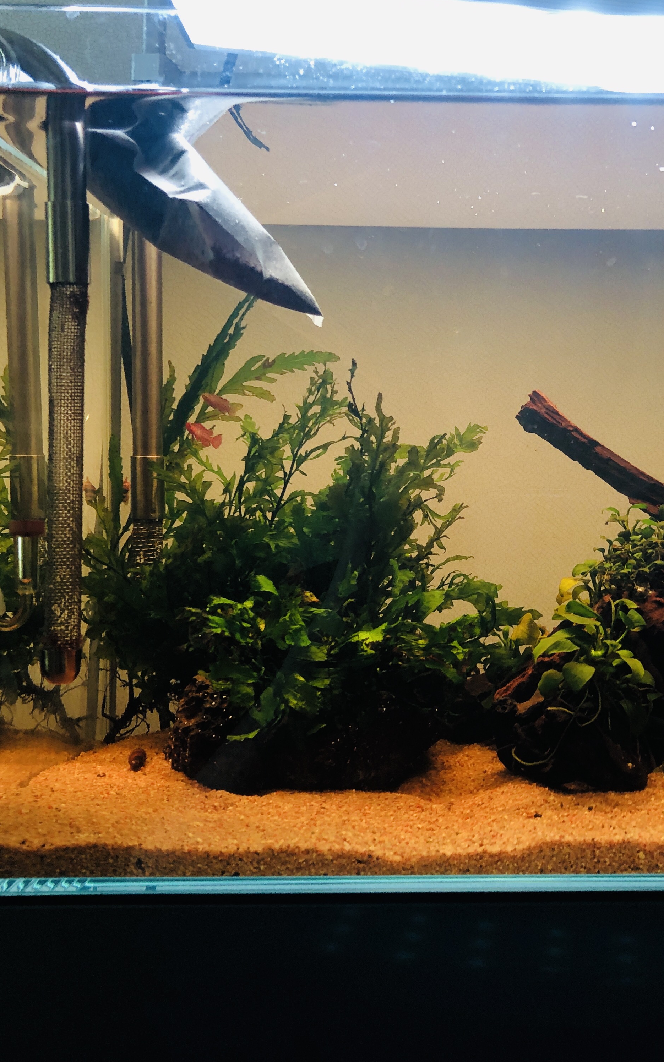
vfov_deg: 49.3
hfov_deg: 31.2
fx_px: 1158
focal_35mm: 40
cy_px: 533
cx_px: 527
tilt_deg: +0.0
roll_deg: -0.4
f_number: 1.8
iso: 40
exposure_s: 1/33
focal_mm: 3.99
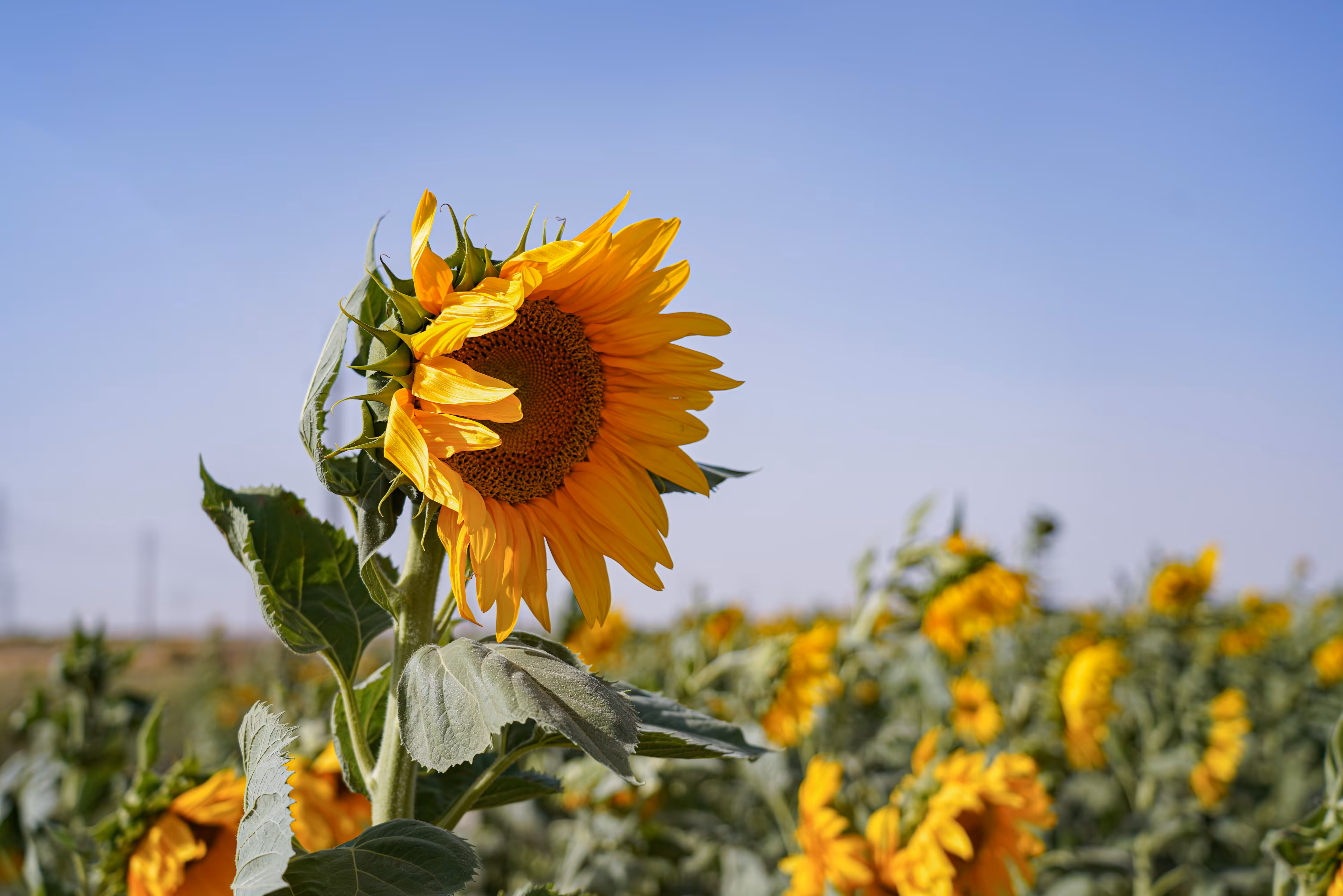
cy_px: 448
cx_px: 672
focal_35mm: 49
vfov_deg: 27.5
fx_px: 1828
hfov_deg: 40.3
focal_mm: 49
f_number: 4
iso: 100
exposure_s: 1/1000
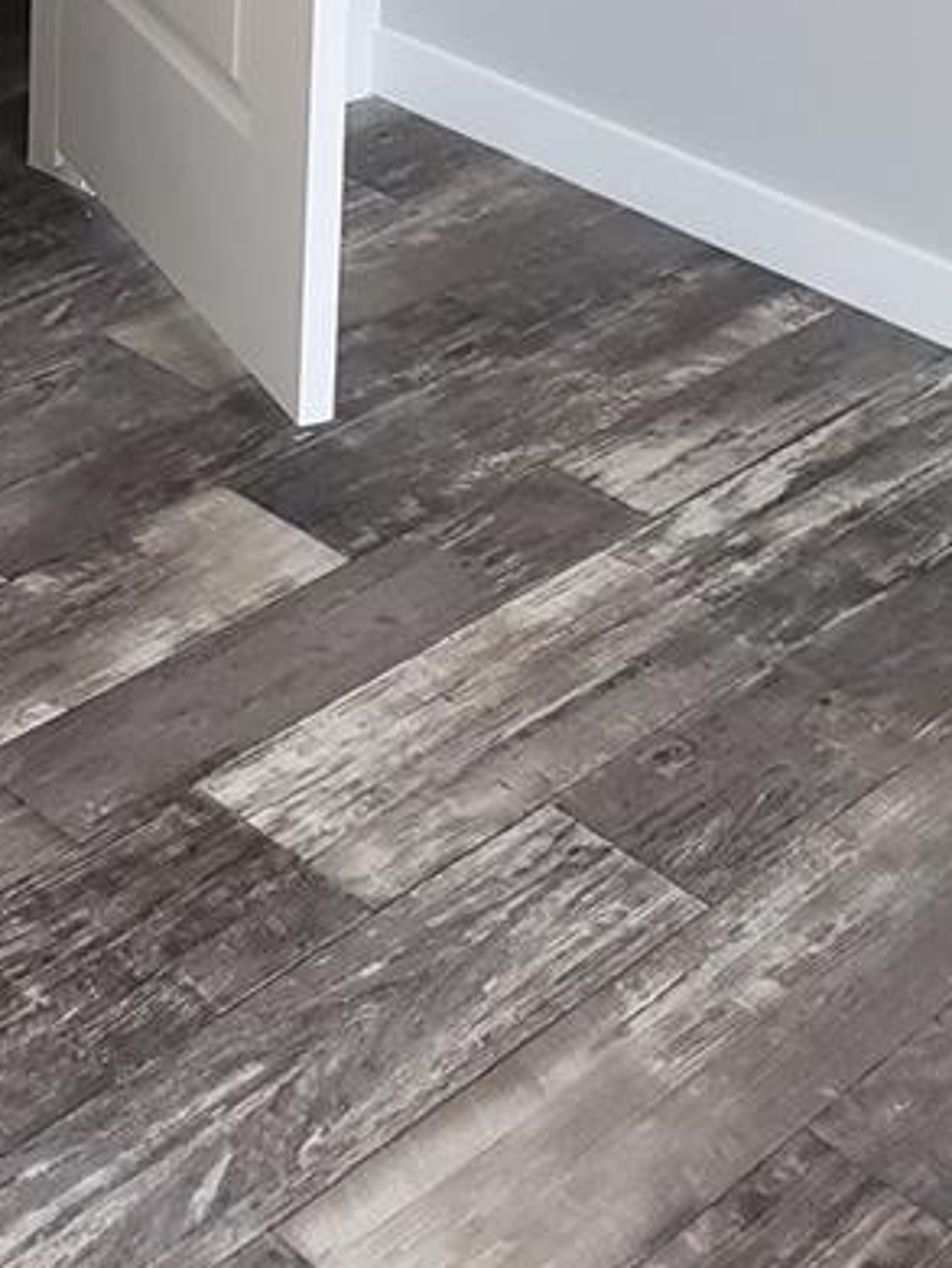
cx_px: 36
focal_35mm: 80
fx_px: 2930
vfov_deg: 20.6
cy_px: -667
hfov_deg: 18.1
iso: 200
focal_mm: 4.3
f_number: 2.4
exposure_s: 1/60
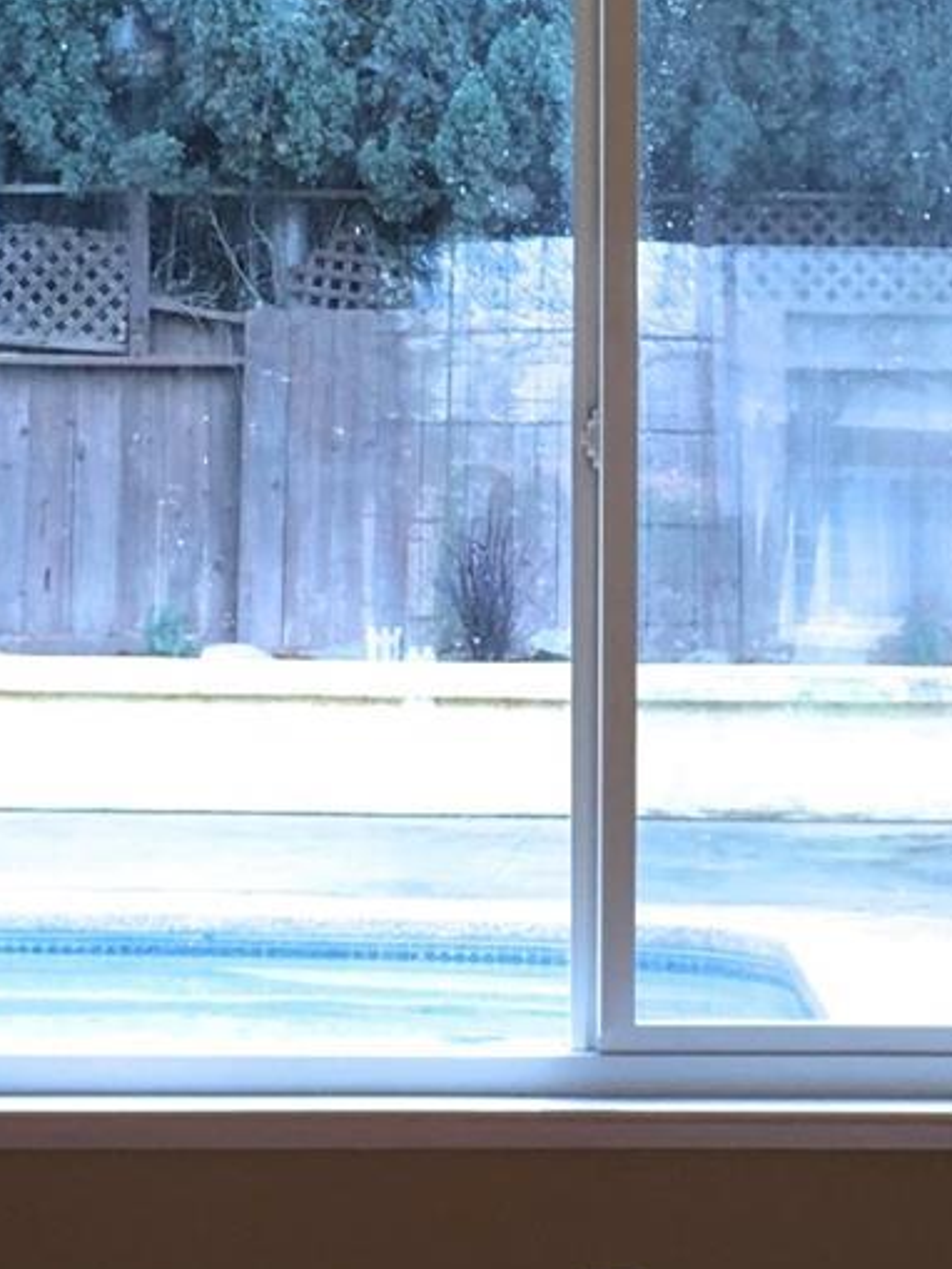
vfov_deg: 17.2
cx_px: 606
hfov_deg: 13.0
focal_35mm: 114
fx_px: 4179
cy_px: 484
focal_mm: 4.15
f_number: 2.2
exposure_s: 1/120
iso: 25
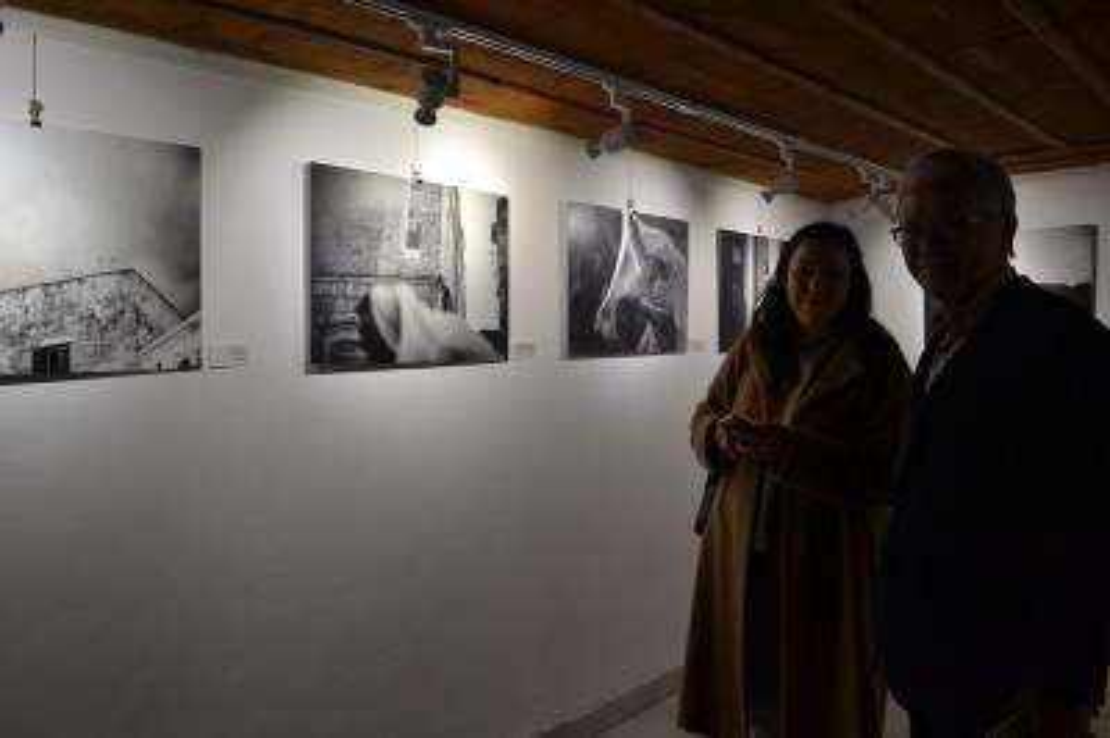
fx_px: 832
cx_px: 555
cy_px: 369
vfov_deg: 47.9
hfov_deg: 67.4
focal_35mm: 27
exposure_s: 1/40
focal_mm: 18
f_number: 8
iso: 800
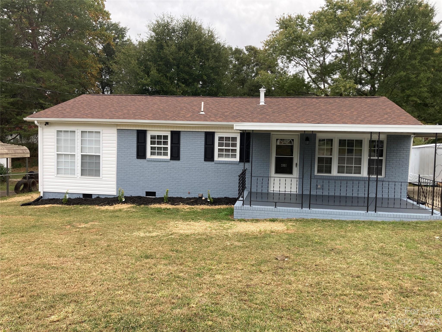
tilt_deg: -2.8
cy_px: 166
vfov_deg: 49.7
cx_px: 221
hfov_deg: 63.4
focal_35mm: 28
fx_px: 358
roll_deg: -1.4
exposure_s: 1/432
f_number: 1.8
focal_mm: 3.99
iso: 20
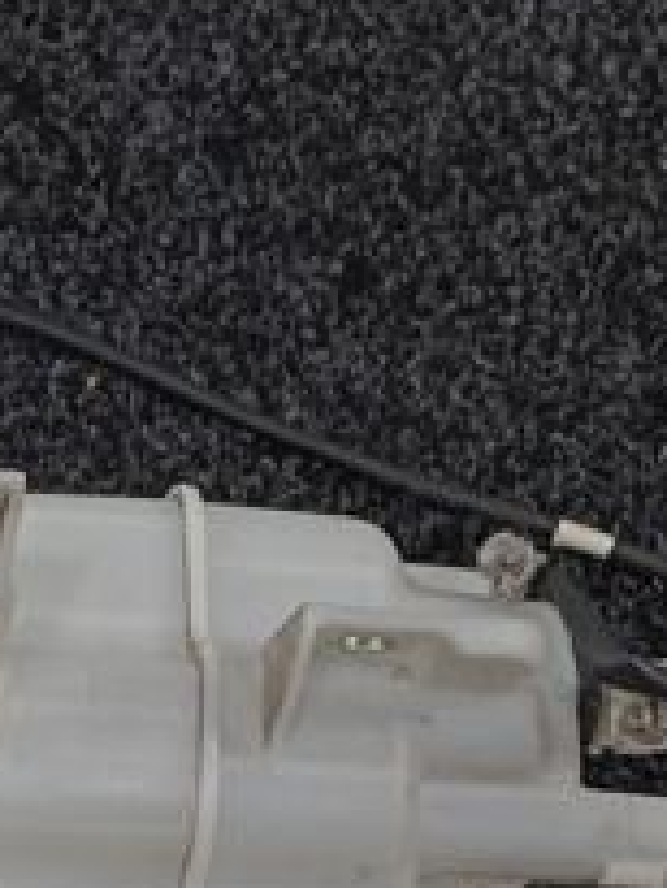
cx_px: 32
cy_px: 914
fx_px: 2233
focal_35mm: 87
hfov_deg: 16.7
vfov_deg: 21.6
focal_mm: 4.22
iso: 79
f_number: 1.8
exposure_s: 1/50
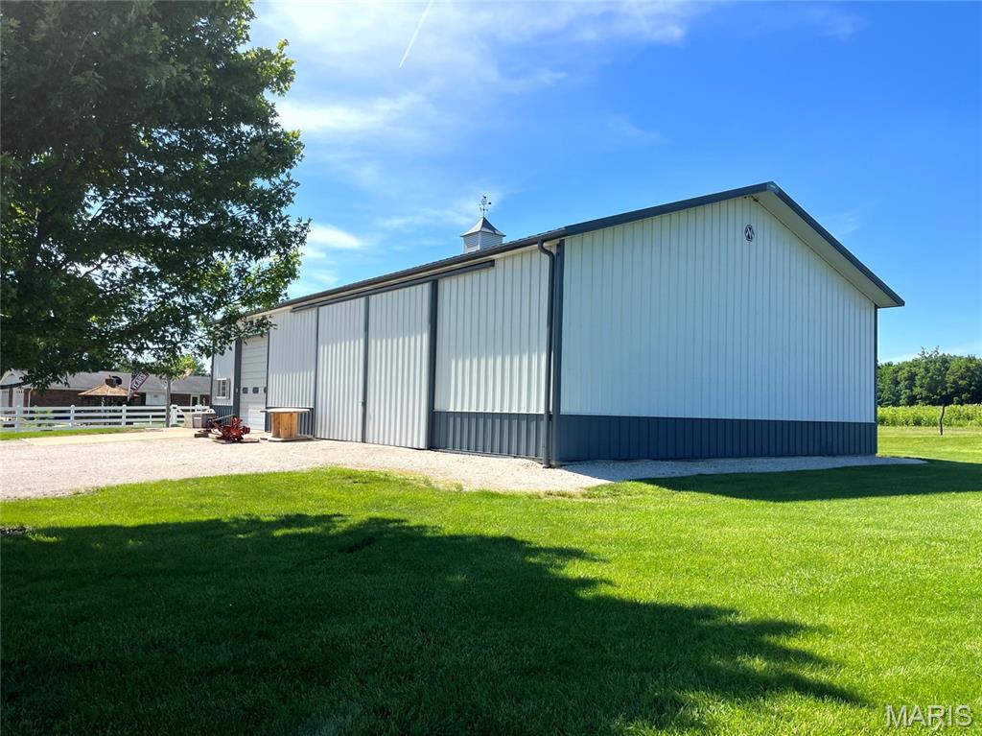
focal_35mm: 26
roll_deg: -1.3
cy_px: 368
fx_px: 737
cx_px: 491
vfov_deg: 53.0
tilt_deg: +3.0
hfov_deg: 67.3
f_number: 1.6
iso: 50
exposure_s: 1/3311
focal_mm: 5.1
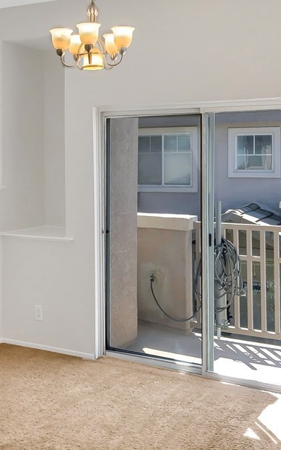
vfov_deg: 38.7
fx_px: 637
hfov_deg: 24.6
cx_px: 77
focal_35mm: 52
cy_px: 185
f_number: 1.8
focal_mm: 3
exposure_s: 1/120
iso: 20
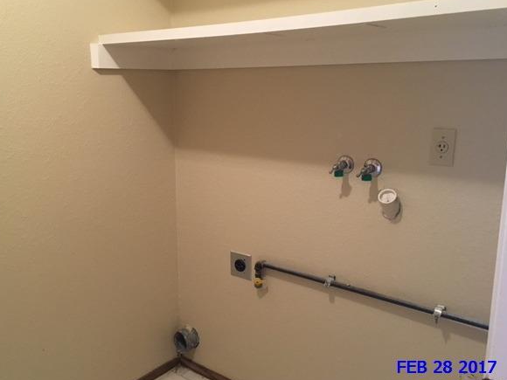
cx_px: 238
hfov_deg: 56.8
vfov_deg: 44.2
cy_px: 188
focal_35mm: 32
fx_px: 469
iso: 200
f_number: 2.2
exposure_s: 1/15
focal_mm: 4.15
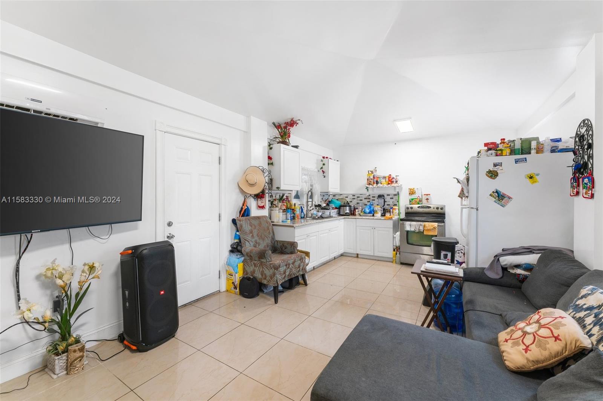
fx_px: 234
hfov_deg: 104.3
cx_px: 302
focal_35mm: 14
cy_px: 200
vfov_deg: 81.2
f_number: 8
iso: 200
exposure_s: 1/5
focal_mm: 14
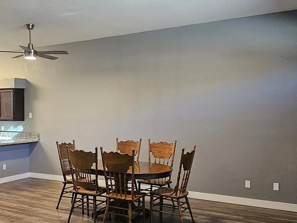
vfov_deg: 35.9
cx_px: 100
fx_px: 343
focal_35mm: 40
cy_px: 129
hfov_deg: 46.1
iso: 640
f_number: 1.7
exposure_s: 1/120
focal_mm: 6.3
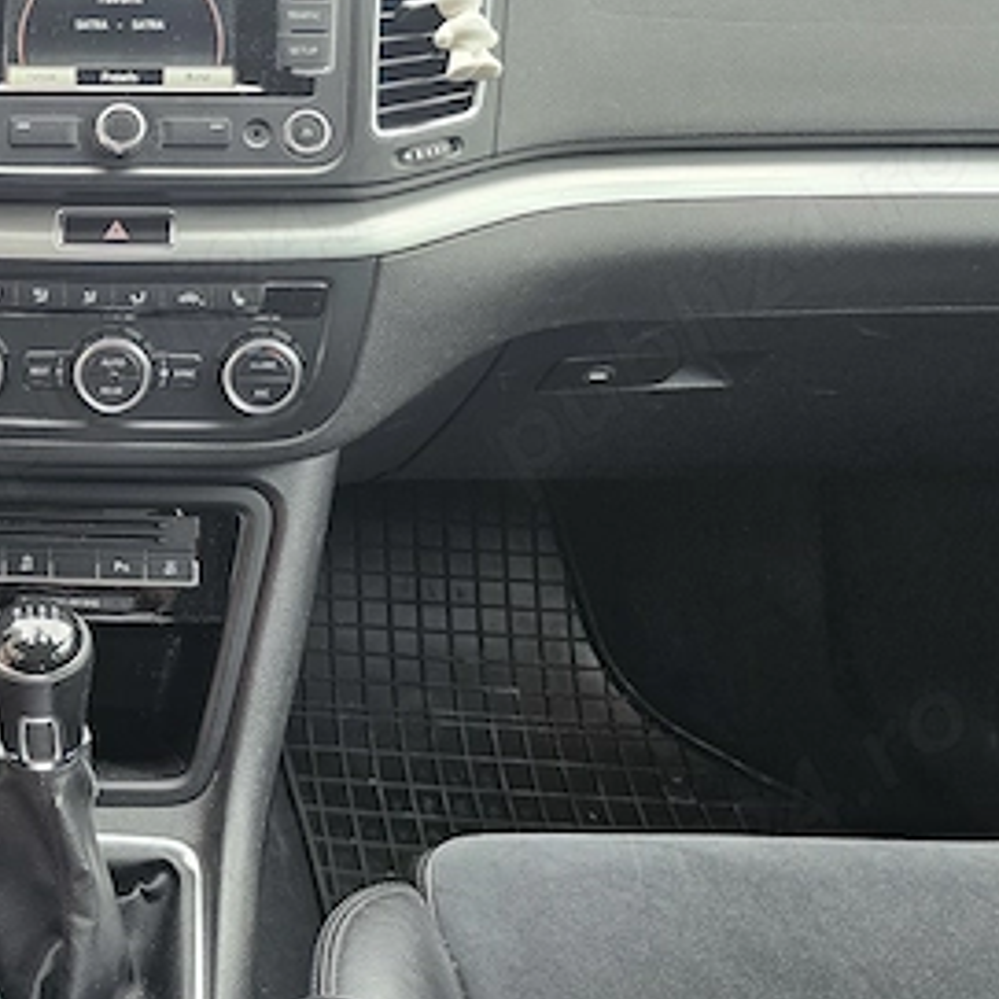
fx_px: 1469
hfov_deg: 33.6
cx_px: -48
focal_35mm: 45
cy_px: 339
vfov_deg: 37.2
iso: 250
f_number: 1.7
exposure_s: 1/180
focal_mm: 6.3
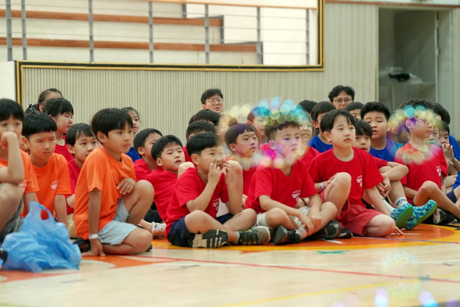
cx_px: 230
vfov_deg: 11.1
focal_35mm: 123
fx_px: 1572
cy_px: 154
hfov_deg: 16.7
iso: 1600
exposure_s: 1/160
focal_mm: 123
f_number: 4
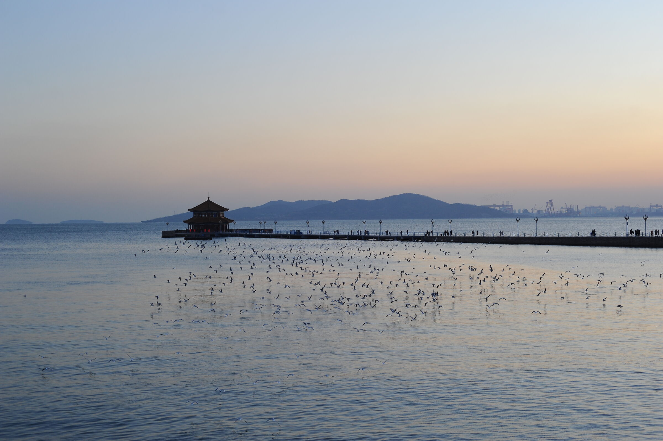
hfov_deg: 39.6
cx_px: 332
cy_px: 220
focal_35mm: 50
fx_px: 920
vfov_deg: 27.0
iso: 400
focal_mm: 50
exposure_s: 1/400
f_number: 4
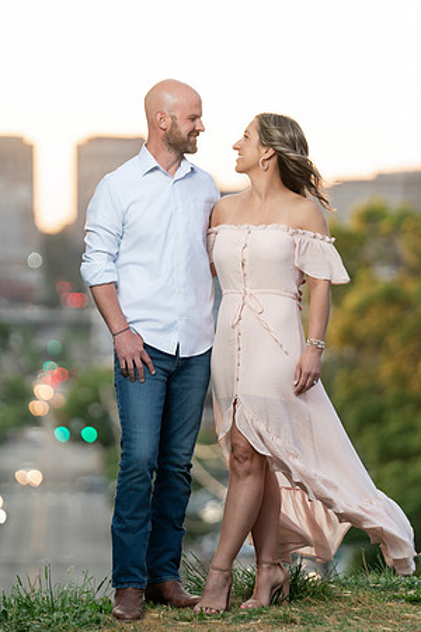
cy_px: 316
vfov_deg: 10.3
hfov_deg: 6.9
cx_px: 210
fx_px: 3508
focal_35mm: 200
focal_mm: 200
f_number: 3.5
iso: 400
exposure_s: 1/200
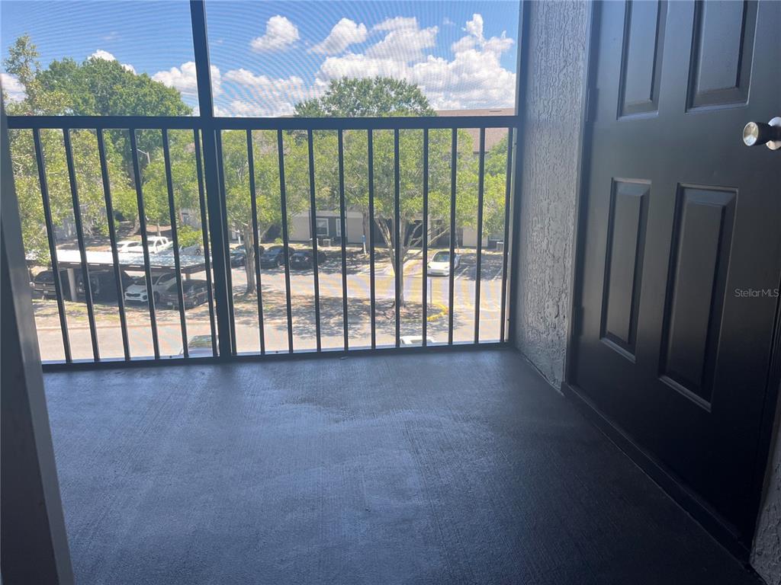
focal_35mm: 26
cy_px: 292
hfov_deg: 67.3
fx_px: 587
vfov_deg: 53.1
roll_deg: +1.1
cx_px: 390
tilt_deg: -13.2
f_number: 1.6
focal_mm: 5.1
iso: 50
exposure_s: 1/520
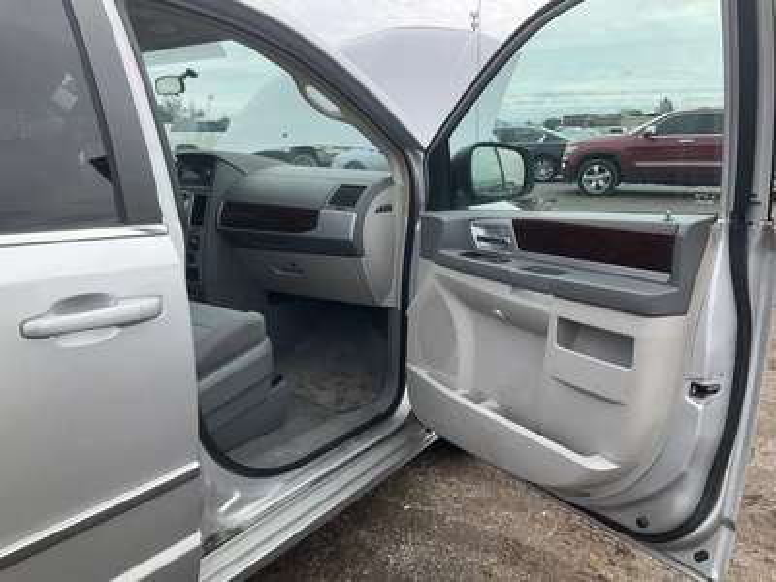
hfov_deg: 61.7
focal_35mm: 29
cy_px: 291
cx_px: 388
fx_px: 650
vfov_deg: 48.2
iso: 25
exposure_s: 1/898
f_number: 1.8
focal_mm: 3
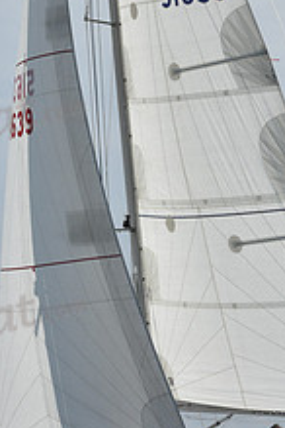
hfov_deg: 7.4
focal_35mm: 185
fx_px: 2197
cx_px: 188
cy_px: 6
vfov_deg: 11.0
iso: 250
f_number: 11
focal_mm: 70
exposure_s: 1/1000
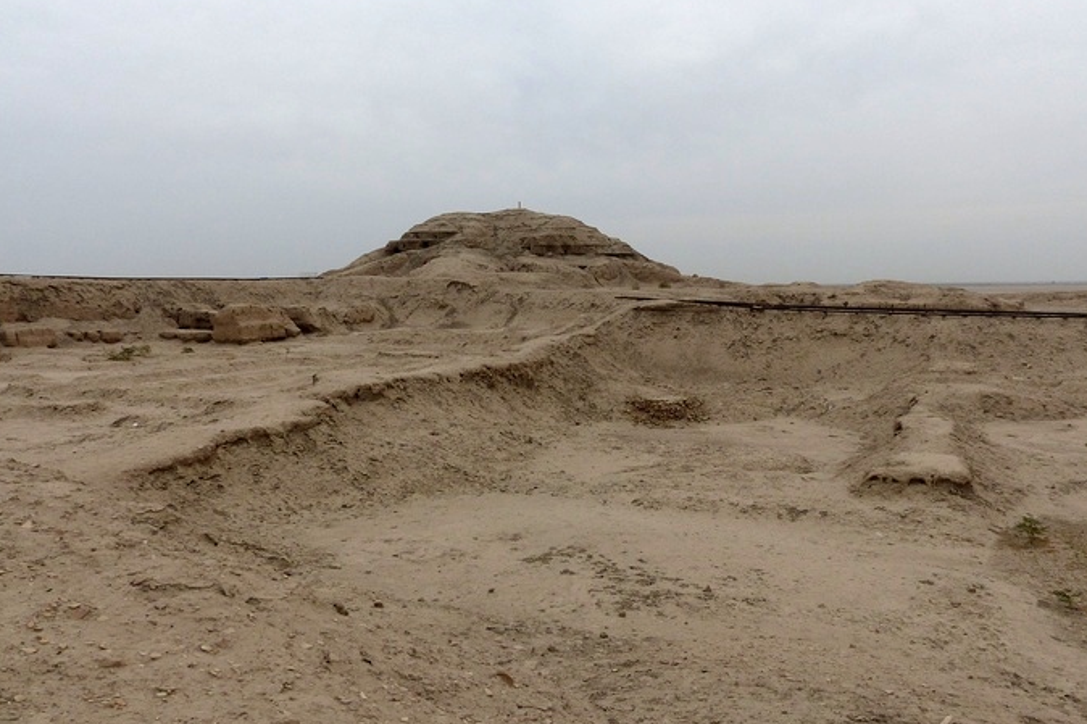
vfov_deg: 47.8
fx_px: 815
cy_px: 328
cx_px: 560
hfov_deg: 67.4
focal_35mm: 27
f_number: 4
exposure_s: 1/1000
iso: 100
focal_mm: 4.5
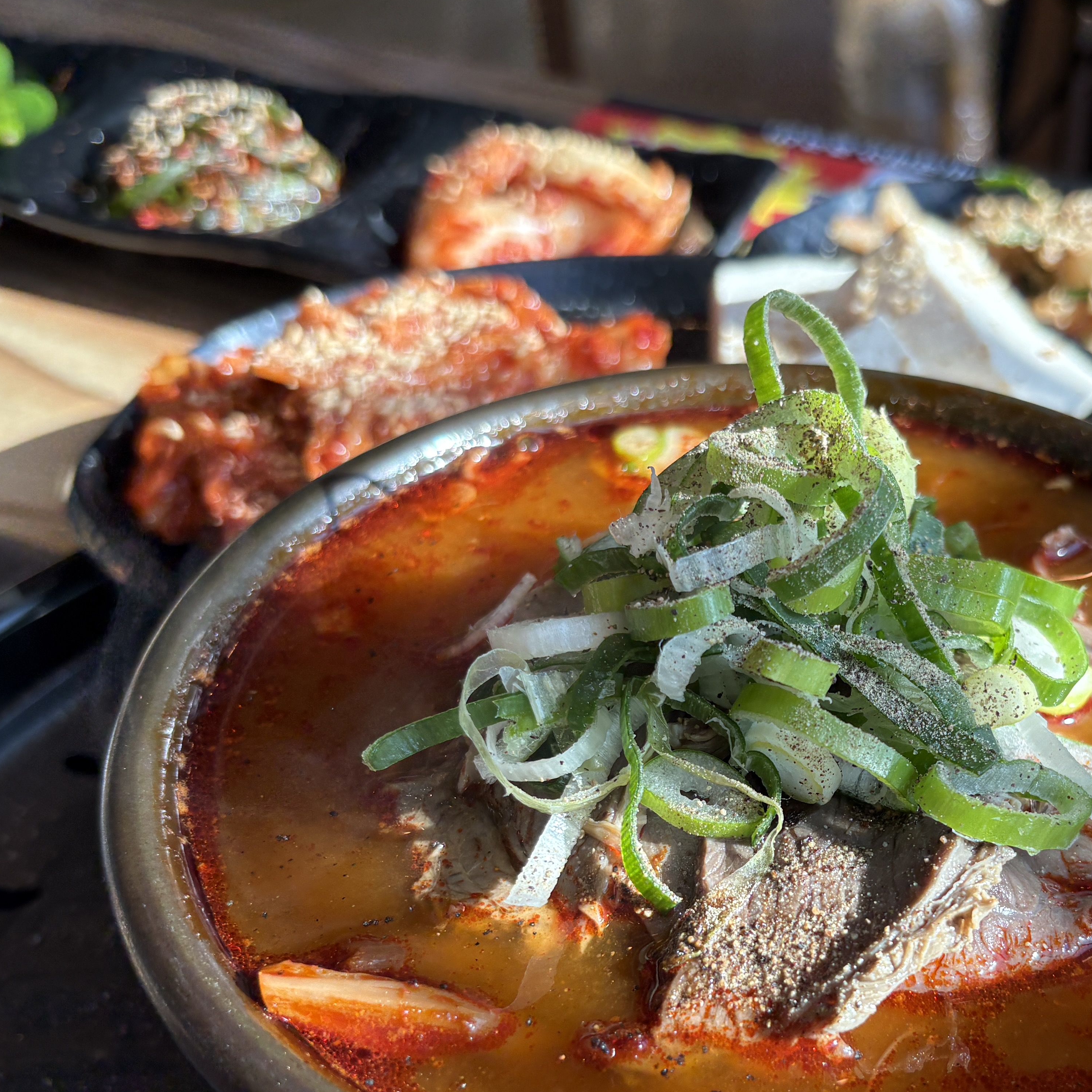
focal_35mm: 44
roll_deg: -0.3
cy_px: 768
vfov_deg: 37.7
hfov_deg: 38.0
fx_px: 1570
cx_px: 722
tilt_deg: -43.0
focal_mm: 5.96
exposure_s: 1/511
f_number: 1.6
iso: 64
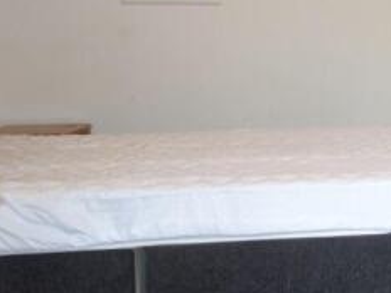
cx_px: 495
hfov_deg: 23.1
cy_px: 55
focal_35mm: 76
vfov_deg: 19.2
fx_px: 858
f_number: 1.8
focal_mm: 10.4
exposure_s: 1/40
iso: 125
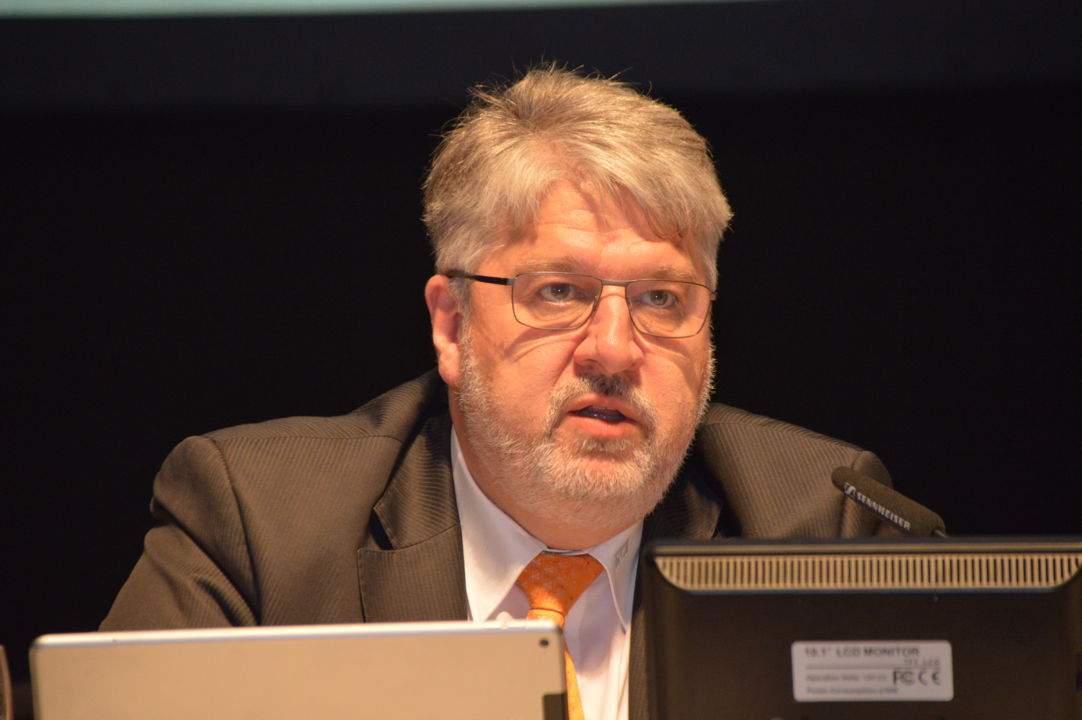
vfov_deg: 3.7
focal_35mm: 375
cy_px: 360
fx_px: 11261
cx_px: 541
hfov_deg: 5.5
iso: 1800
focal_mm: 250
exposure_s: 1/60
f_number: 6.3
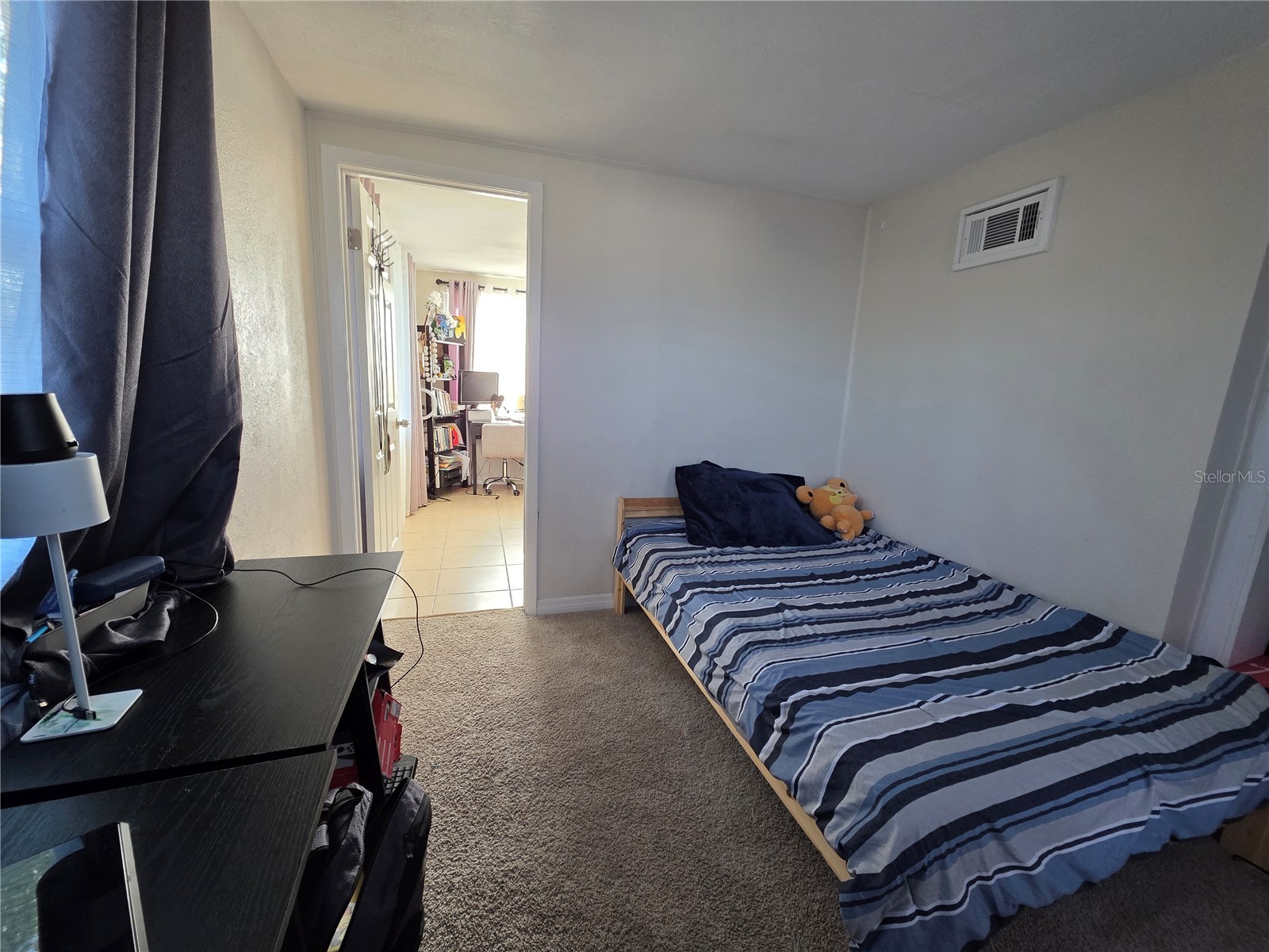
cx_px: 634
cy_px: 476
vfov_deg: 89.9
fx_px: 477
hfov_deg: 106.2
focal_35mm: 13
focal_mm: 2.2
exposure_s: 1/120
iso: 200
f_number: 1.9
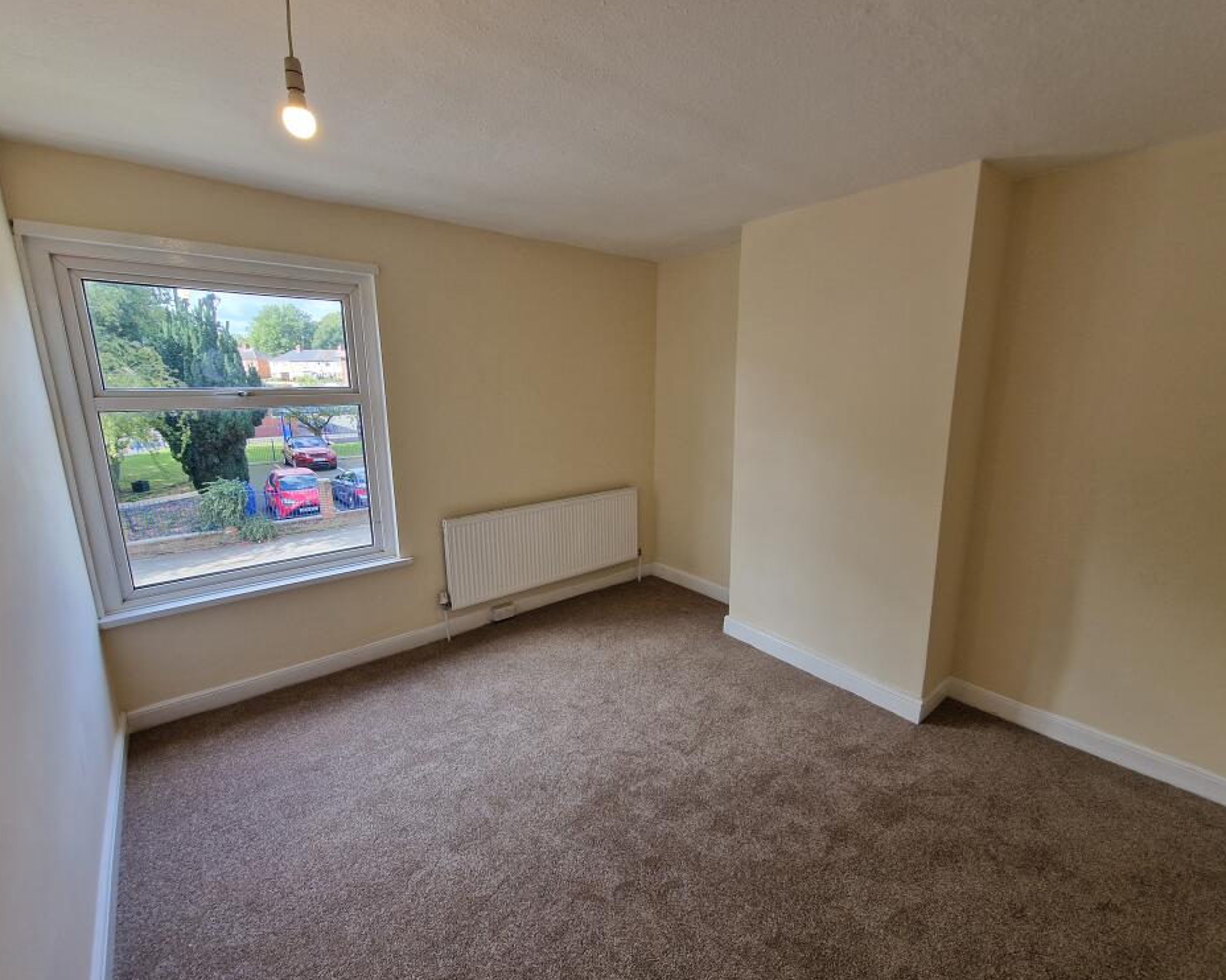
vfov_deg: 87.9
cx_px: 625
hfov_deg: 100.7
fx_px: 508
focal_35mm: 14
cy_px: 501
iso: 80
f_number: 2.2
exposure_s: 1/120
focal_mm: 2.2
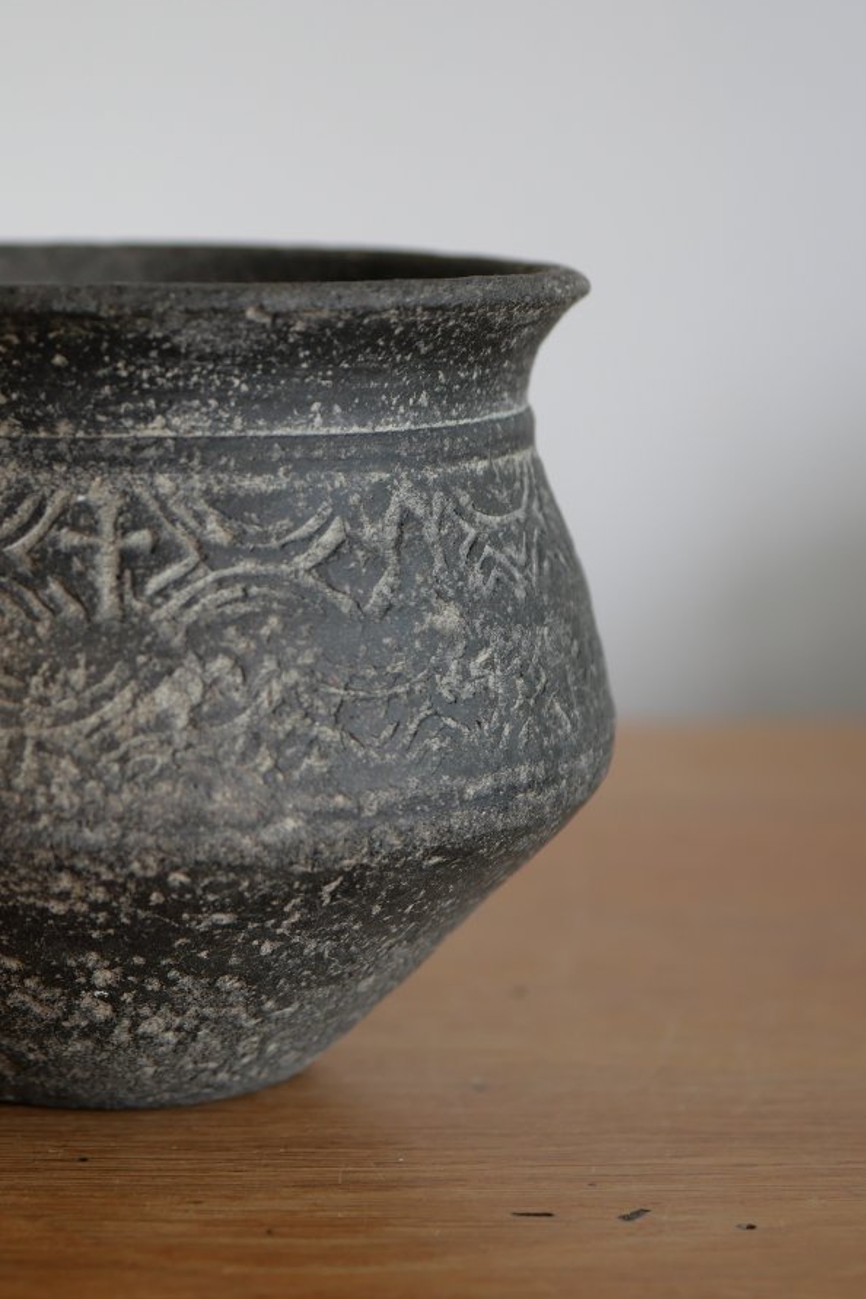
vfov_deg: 24.2
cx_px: 82
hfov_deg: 16.1
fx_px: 3031
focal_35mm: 84
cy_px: 650
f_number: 2.8
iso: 250
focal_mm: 30
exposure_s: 1/60
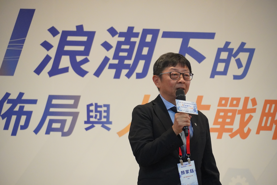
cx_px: 138
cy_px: 92
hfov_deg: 10.2
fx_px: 1558
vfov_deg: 6.8
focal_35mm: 202
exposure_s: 1/200
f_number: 5.6
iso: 6400
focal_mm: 135
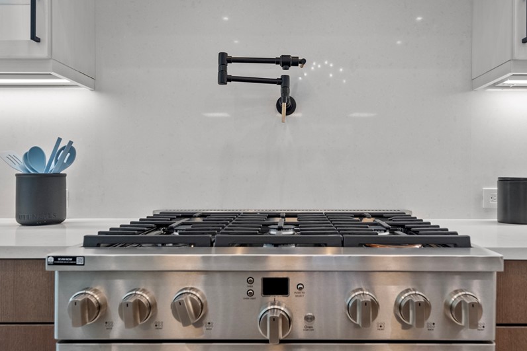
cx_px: 290
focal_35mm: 30
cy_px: 182
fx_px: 439
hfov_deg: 61.8
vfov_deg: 43.6
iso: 1600
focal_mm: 22
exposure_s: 1/13
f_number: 8
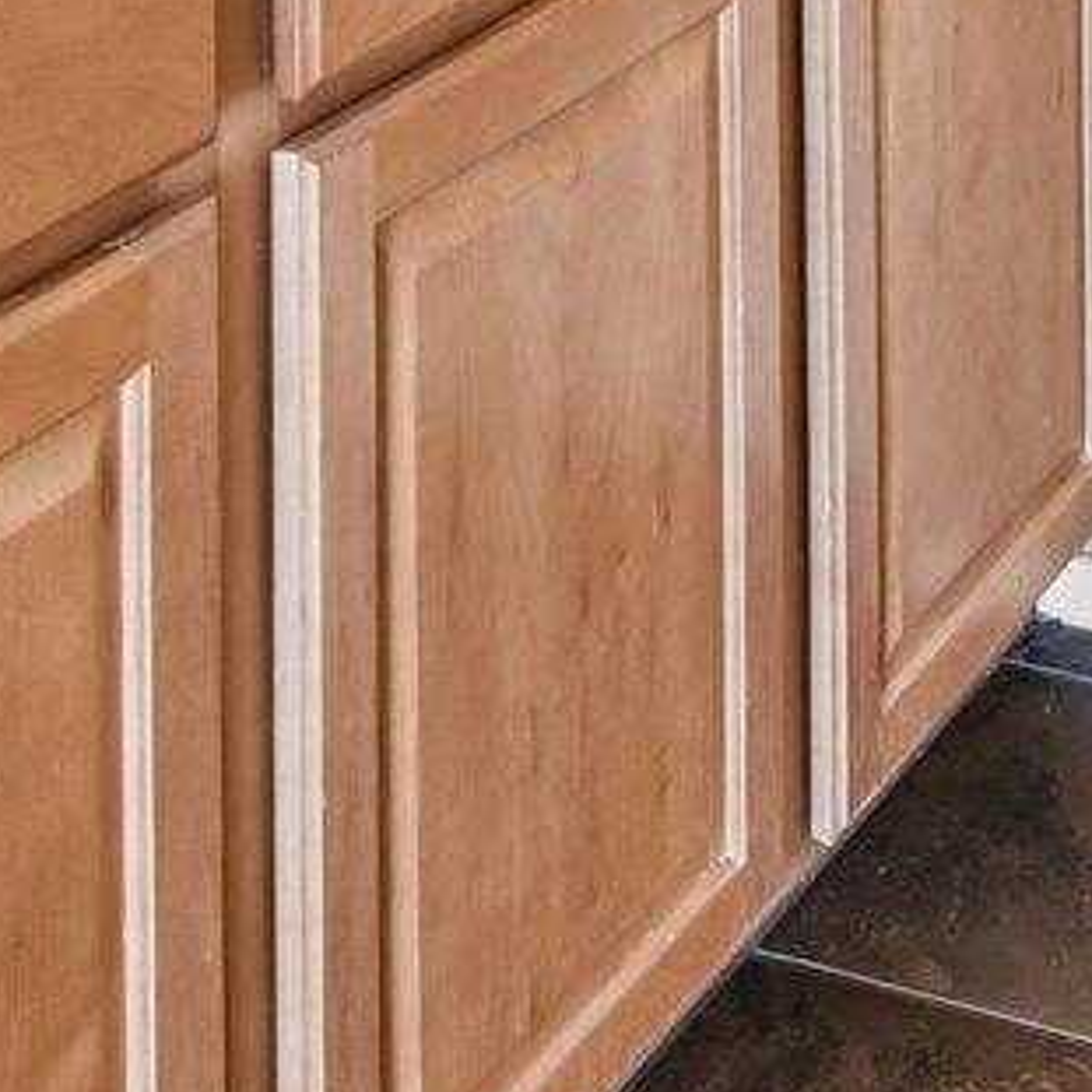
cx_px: 1268
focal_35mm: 84
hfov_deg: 19.6
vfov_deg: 15.6
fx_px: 2998
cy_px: -1189
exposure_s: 1/5
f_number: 8
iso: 400
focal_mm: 10
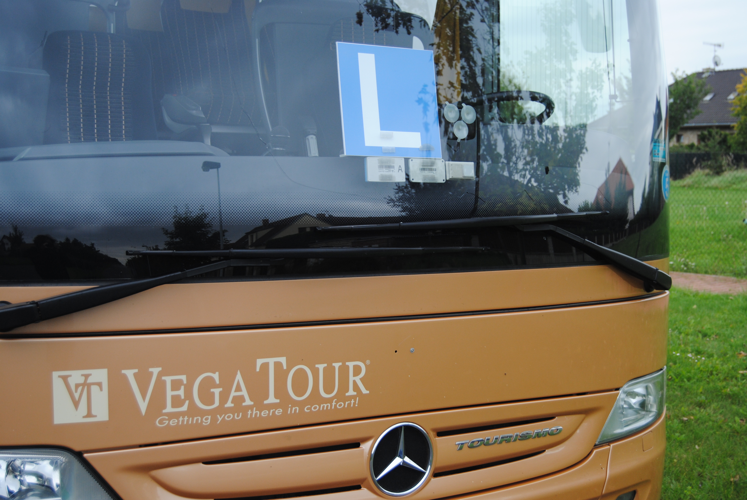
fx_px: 1060
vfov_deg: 26.6
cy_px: 250
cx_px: 374
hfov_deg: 38.8
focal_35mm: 51
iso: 200
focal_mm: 34
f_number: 4.5
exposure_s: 1/50
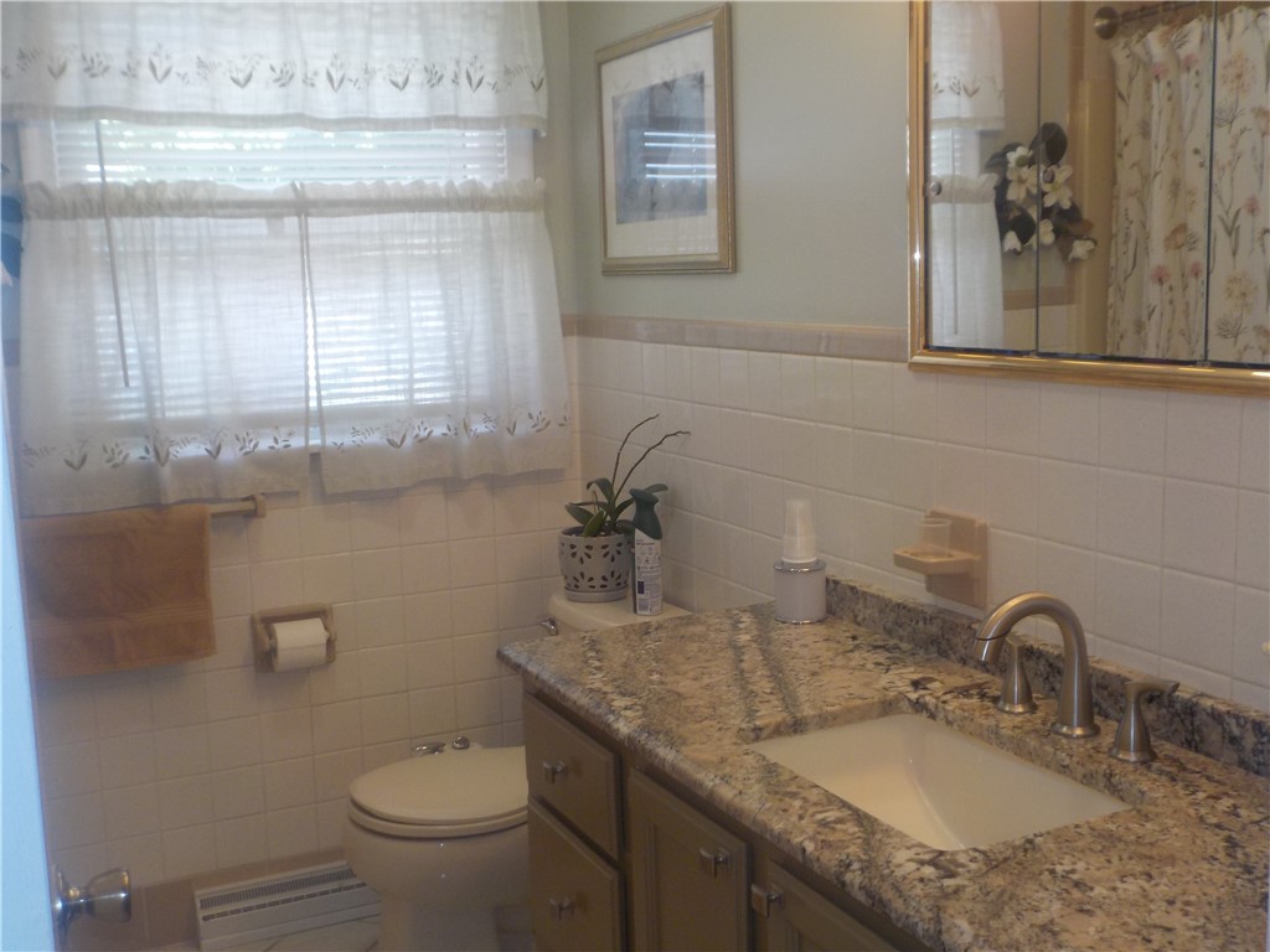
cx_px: 635
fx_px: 1394
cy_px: 476
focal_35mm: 38
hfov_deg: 49.0
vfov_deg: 37.7
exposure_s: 1/50
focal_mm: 5.2
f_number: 3.7
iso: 125
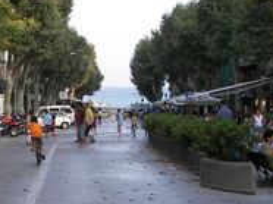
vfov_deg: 15.2
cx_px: 50
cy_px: 130
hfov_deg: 20.0
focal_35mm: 97
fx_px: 764
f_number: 2.8
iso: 50
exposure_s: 1/160
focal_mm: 6
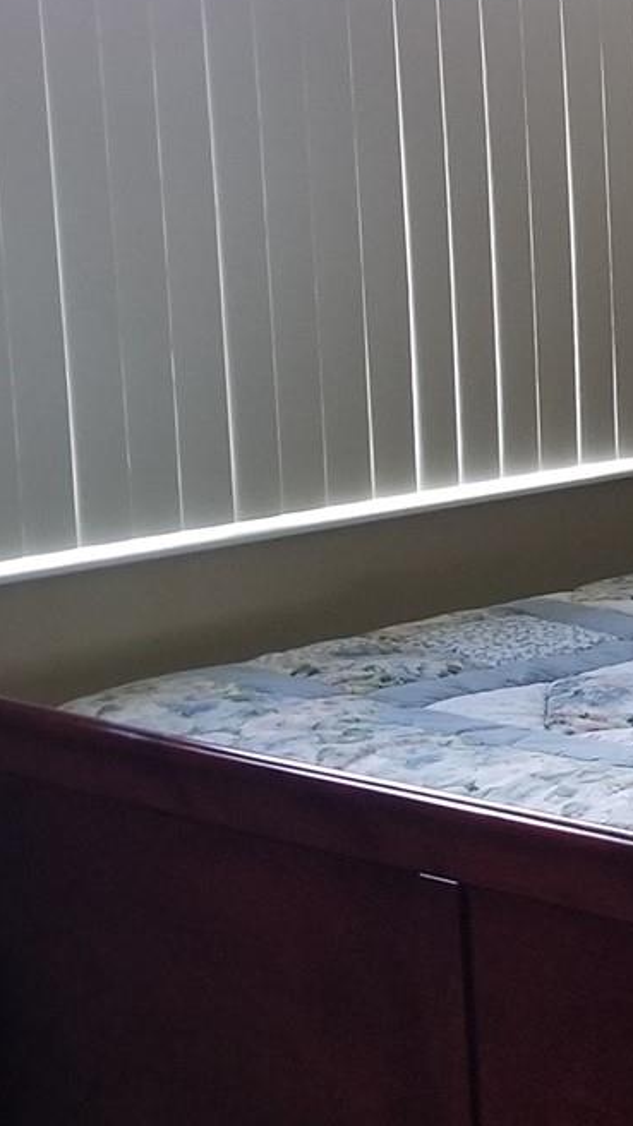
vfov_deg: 30.6
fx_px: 2061
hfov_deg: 14.1
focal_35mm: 69
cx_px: 1340
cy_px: 536
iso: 200
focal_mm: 4.25
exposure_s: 1/13
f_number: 1.7
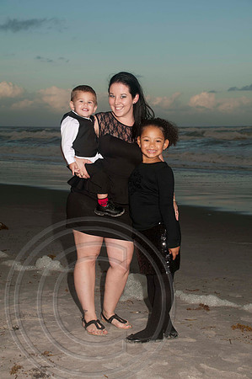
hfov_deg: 22.6
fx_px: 631
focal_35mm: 60
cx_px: 126
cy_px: 190
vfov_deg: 33.4
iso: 100
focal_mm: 40
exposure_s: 1/160
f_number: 6.3
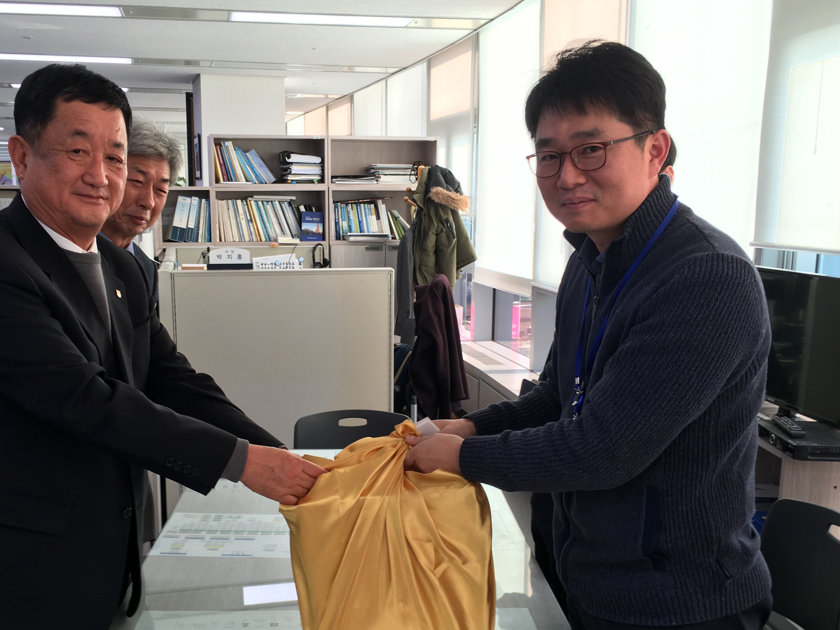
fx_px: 922
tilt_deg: -10.2
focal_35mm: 38
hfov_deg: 48.9
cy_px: 375
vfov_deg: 37.6
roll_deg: +0.0
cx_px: 369
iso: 25
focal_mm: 4.15
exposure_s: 1/40
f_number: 2.2
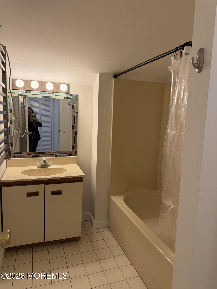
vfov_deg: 71.6
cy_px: 144
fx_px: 201
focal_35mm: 24
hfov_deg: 56.8
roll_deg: -2.3
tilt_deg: -8.1
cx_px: 108
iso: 200
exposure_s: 1/201
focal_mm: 6.76
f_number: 1.78
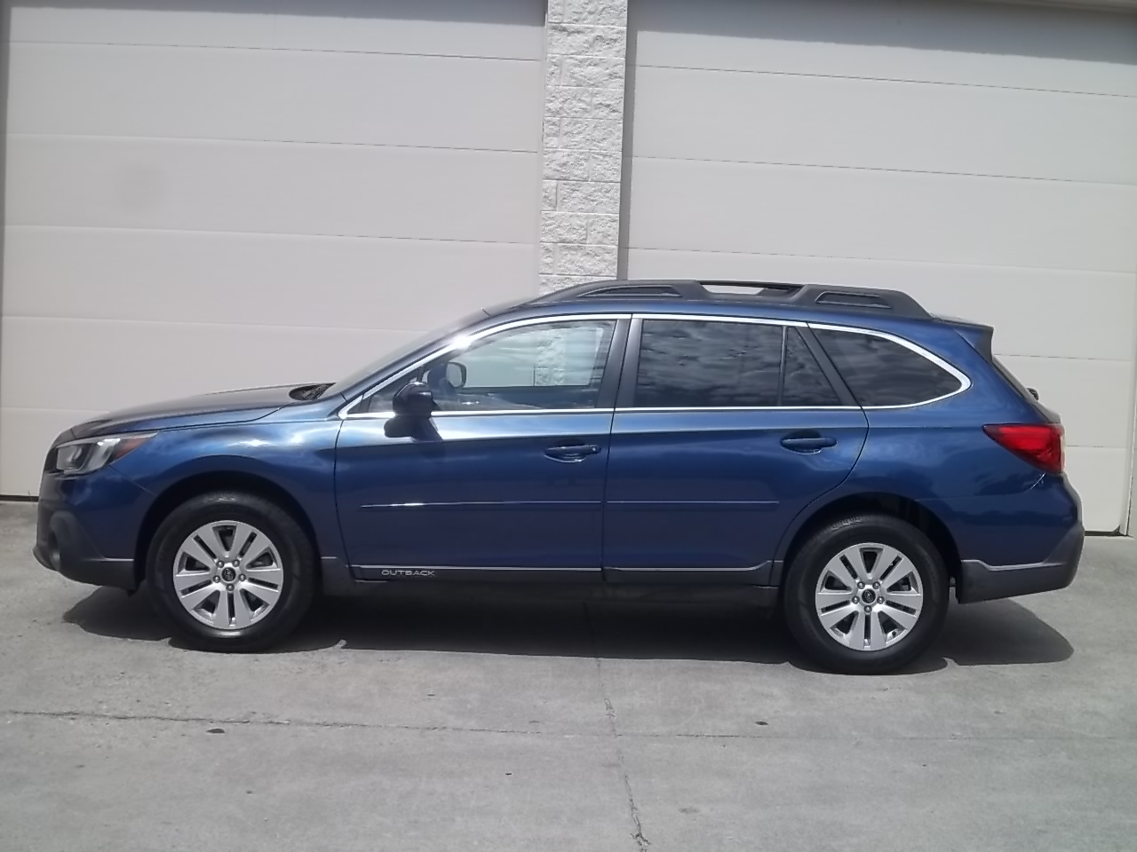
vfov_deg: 30.9
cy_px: 426
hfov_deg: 40.4
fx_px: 1544
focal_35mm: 47
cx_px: 568
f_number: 10.28
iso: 64
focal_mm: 8.3
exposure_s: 1/160
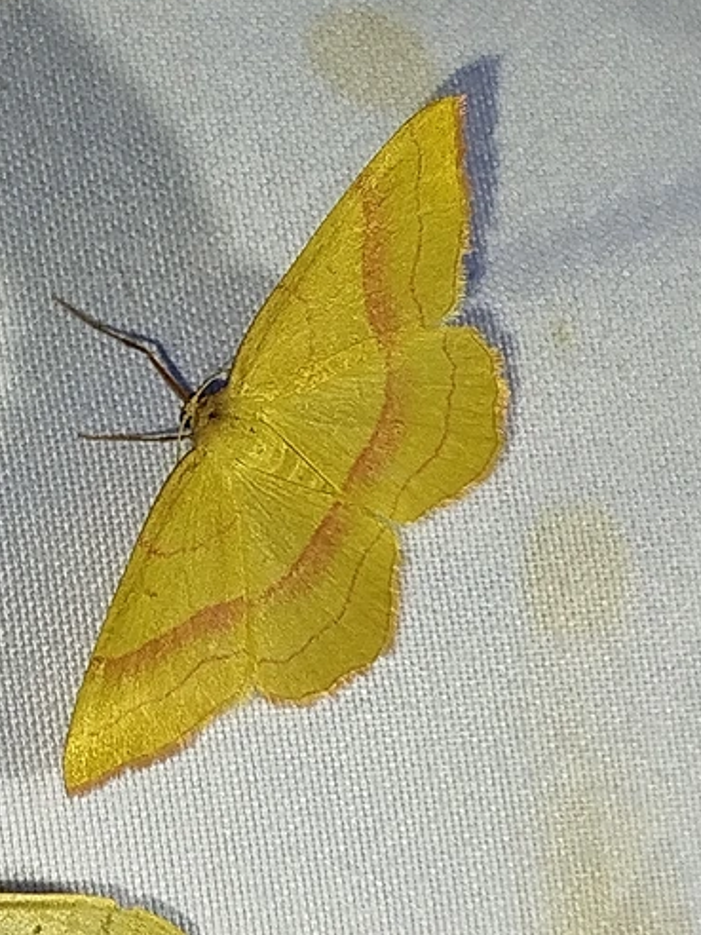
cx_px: 312
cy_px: 549
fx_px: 3510
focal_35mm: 130
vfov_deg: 15.2
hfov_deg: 11.4
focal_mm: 5.31
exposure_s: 1/50
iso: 80
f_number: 1.7
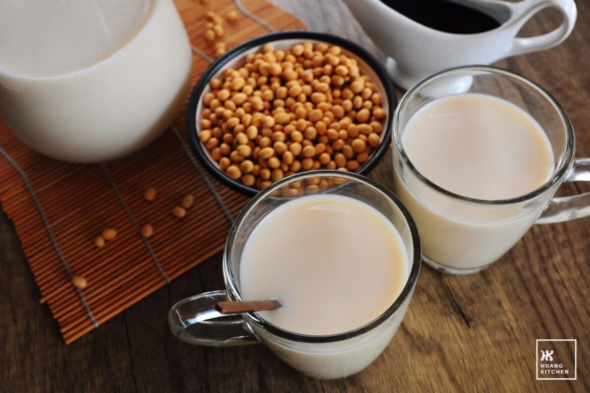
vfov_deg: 28.9
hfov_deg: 42.4
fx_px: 761
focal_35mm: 46
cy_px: 196
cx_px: 295
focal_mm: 31
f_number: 6.7
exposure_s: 1/500
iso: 400
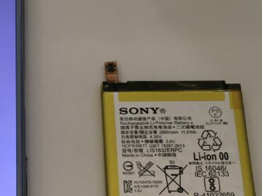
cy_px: 125
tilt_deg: -69.7
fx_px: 583
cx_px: 29
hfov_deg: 24.6
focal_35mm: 77
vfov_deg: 19.1
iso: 25
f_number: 2.2
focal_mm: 4.15
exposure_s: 1/40
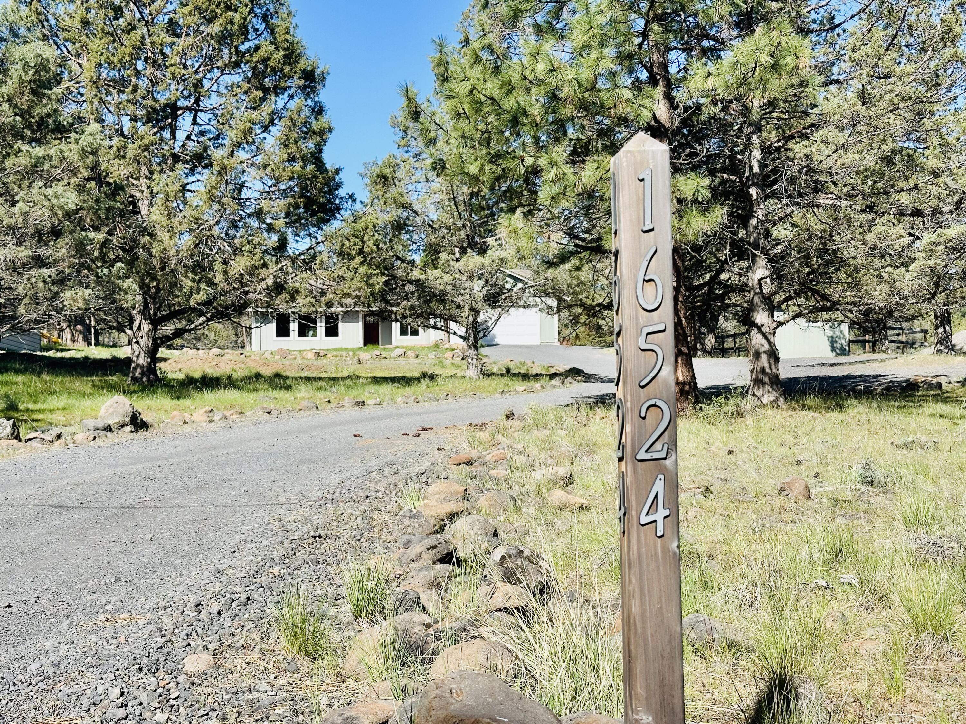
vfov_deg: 30.3
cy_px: 362
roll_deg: +0.9
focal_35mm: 48
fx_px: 1339
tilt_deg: +1.7
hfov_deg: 39.7
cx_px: 483
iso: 64
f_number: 1.78
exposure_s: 1/2732
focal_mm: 6.86
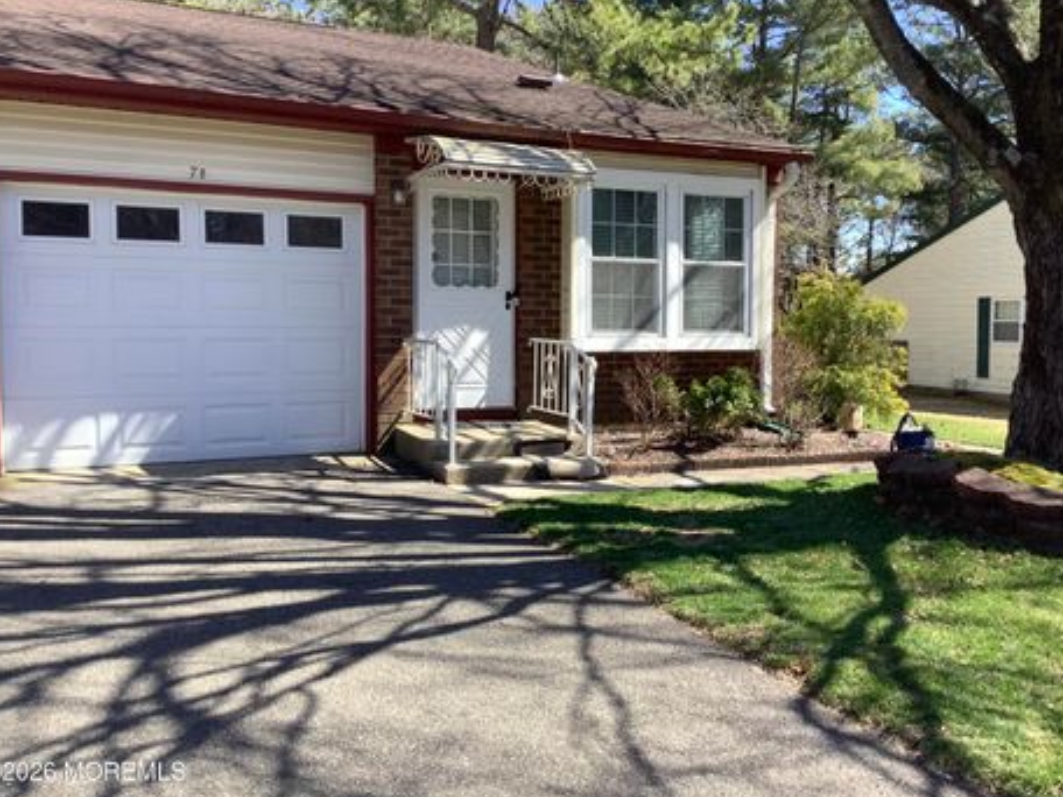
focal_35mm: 34
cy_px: 374
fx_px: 1044
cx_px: 564
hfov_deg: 53.9
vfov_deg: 41.8
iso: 25
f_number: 2.4
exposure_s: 1/488
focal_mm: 3.3
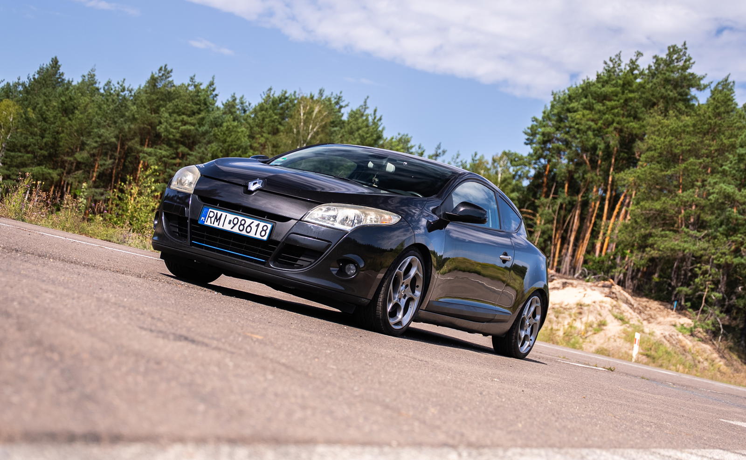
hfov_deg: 32.4
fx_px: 1281
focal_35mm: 63
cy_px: 250
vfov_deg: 20.4
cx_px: 425
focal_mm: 46.9
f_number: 2.8
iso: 100
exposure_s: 1/500
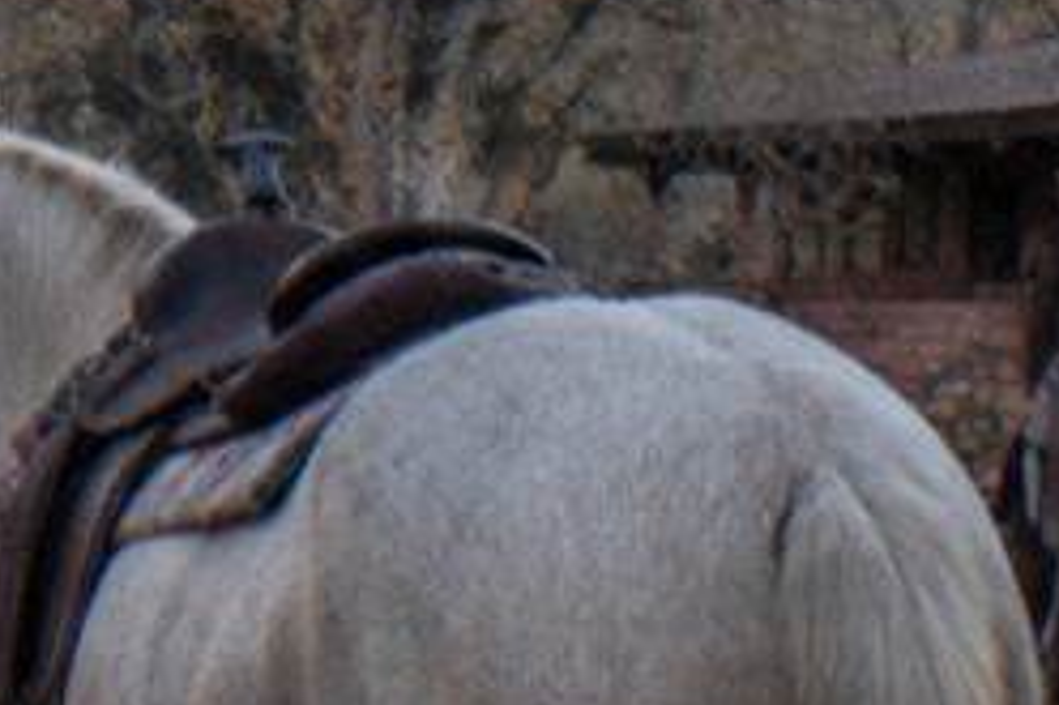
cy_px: 391
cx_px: 256
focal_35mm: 243
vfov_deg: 5.6
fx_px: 7143
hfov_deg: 8.5
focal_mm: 47
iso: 320
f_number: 4
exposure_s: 1/1250
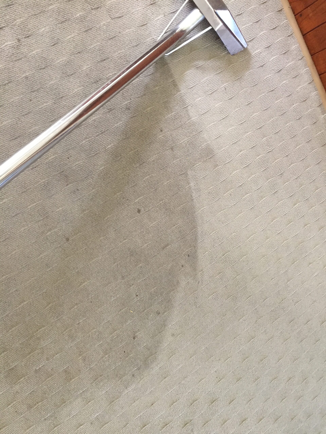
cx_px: 163
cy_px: 217
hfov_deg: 48.2
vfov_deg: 61.7
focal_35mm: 29
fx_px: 364
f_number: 2.2
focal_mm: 4.15
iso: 250
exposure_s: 1/33
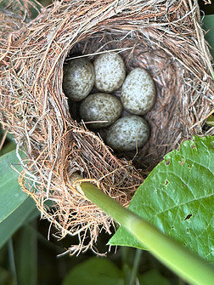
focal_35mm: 83
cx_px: 119
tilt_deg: -73.3
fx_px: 683
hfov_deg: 17.8
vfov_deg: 23.3
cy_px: 77
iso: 125
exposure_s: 1/60
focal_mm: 6.86
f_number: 1.78
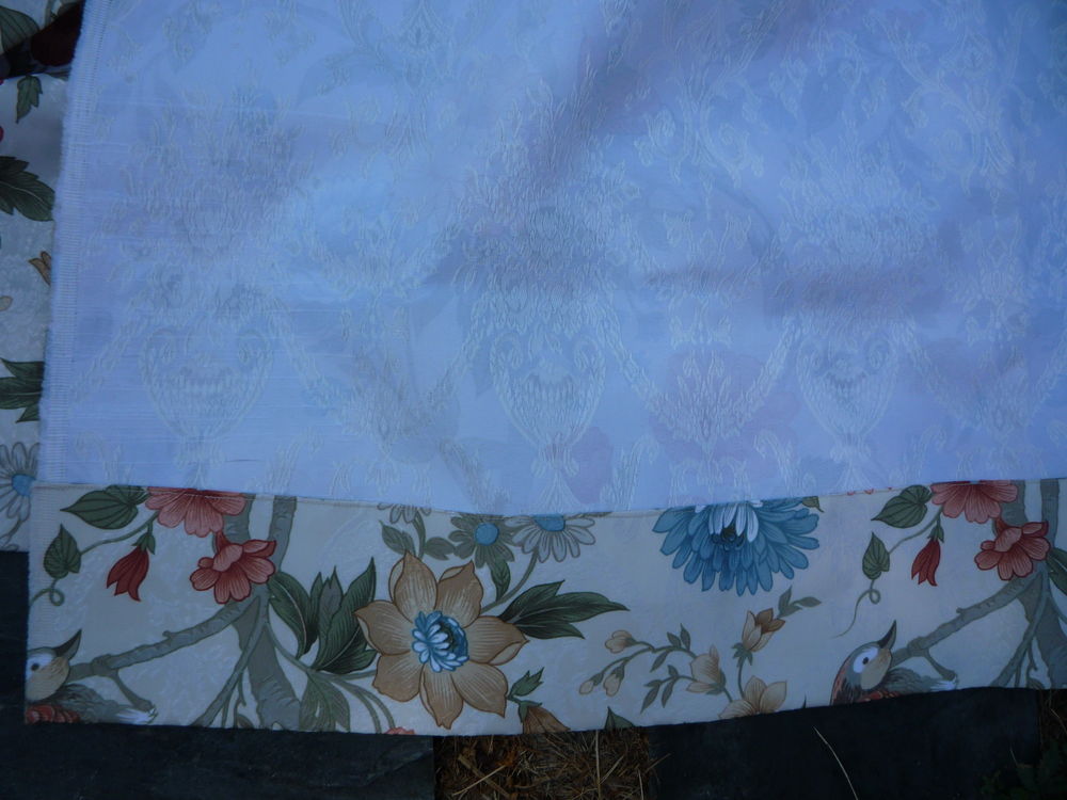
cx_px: 534
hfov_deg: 60.0
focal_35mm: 30
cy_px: 400
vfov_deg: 46.8
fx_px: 925
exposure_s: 1/400
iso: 100
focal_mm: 5.2
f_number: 4
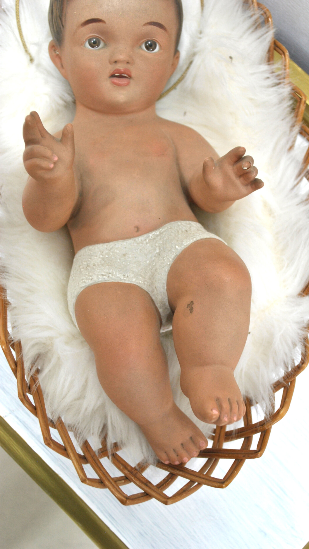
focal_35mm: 48
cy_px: 274
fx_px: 699
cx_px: 183
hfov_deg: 24.9
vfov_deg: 42.9
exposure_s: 1/10
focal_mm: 30
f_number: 4.5
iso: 200
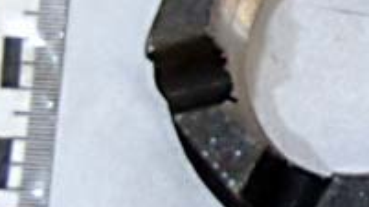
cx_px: 534
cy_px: -5
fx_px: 1458
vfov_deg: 8.1
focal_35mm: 149
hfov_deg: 13.7
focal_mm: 7.73
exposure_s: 1/40
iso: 640
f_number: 4.8
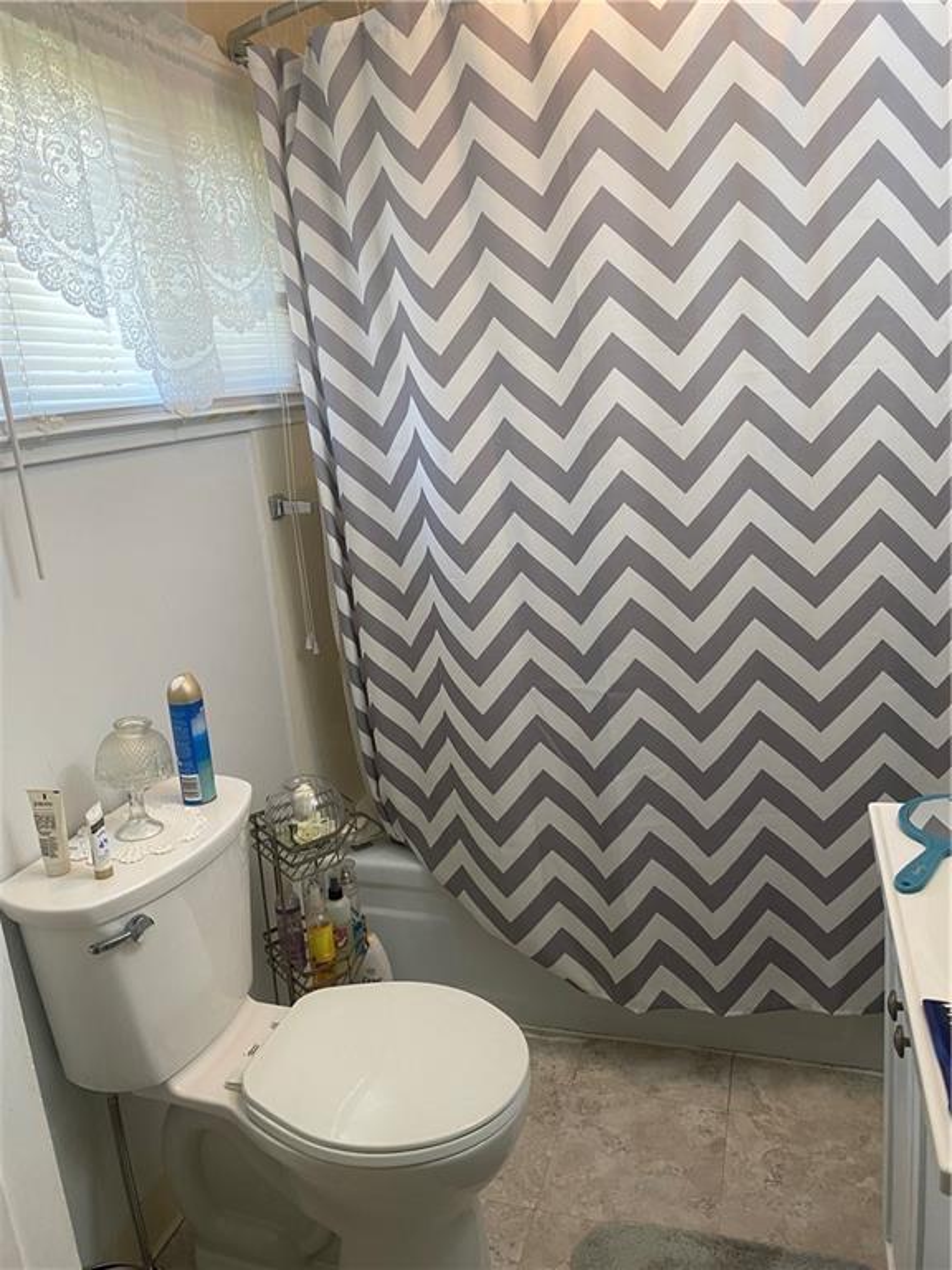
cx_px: 476
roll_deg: +4.6
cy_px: 635
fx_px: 953
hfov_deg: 53.1
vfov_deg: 67.3
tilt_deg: -13.6
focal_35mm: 26
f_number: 1.8
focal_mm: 4.25
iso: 100
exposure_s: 1/60
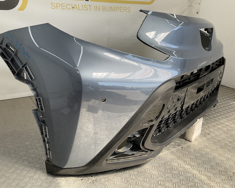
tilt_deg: -20.1
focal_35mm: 31
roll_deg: -4.2
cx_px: 109
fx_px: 216
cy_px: 96
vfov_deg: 47.1
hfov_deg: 57.1
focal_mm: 3
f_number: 1.8
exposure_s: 1/342
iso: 16
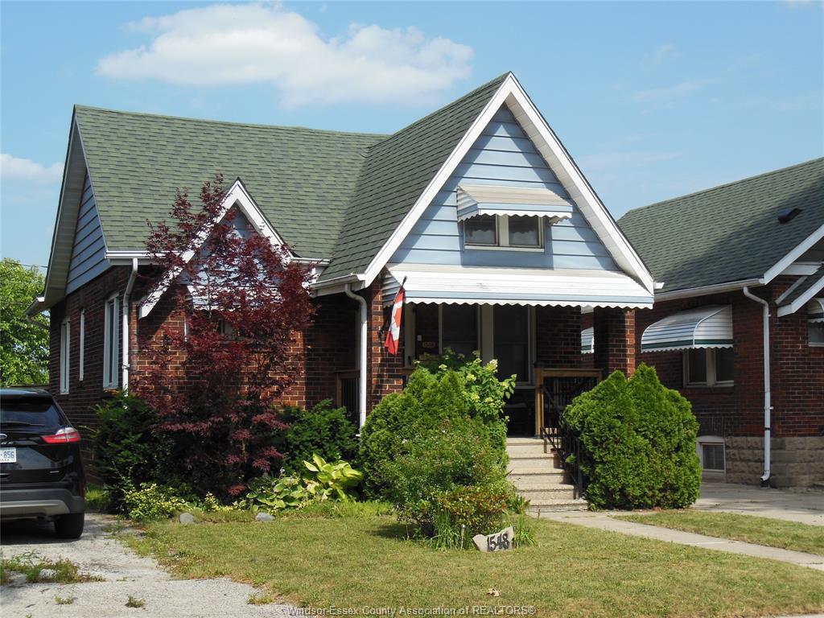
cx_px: 412
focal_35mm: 57
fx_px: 1357
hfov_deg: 33.8
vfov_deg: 25.7
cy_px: 309
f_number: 4.1
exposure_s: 1/1000
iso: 125
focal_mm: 10.2
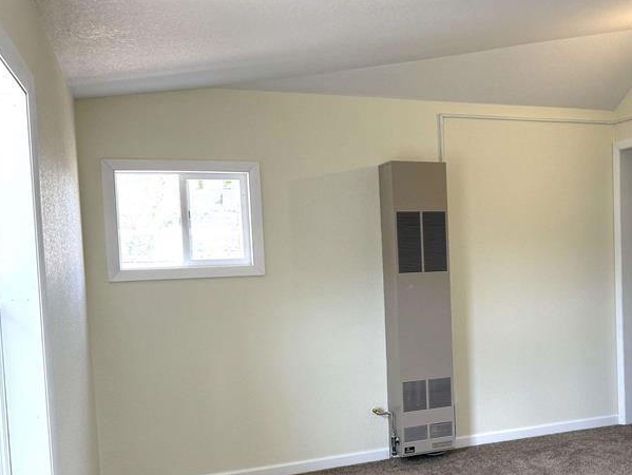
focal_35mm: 41
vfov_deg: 35.0
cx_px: 501
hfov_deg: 43.7
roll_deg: +1.7
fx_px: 749
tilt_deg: -3.8
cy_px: 290
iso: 125
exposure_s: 1/240
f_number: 1.78
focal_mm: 6.76
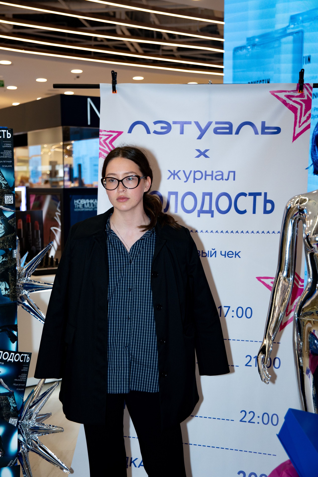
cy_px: 238
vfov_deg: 38.9
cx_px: 159
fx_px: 676
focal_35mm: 51
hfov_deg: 26.5
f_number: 2.8
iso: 400
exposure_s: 1/320
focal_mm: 34
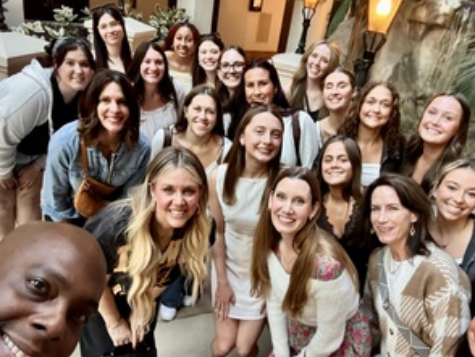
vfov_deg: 46.6
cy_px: 215
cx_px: 263
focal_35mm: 30
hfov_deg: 59.8
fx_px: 412
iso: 320
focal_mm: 2.69
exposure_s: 1/40
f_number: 1.9
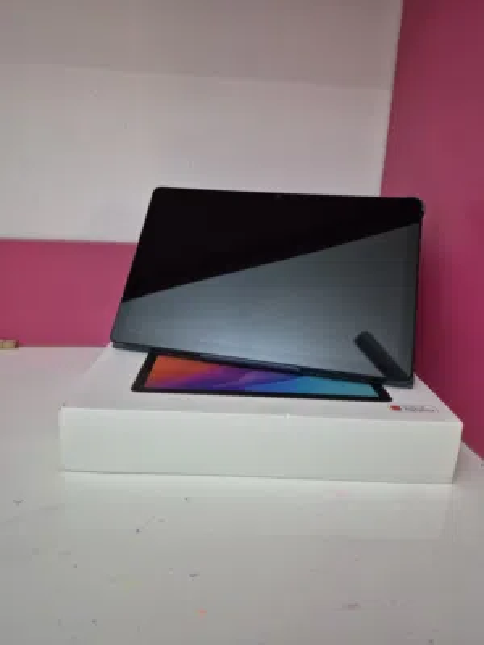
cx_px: 242
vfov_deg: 73.9
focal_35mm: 23
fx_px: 429
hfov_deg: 58.9
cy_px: 322
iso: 1000
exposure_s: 1/100
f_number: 1.8
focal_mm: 5.4
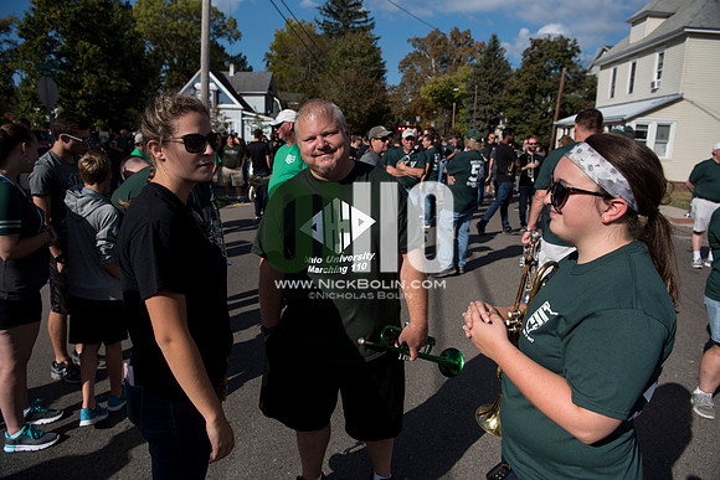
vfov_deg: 53.2
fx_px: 480
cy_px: 240
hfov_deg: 73.7
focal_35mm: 24
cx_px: 360
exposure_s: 1/3200
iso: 250
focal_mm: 24
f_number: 4.5
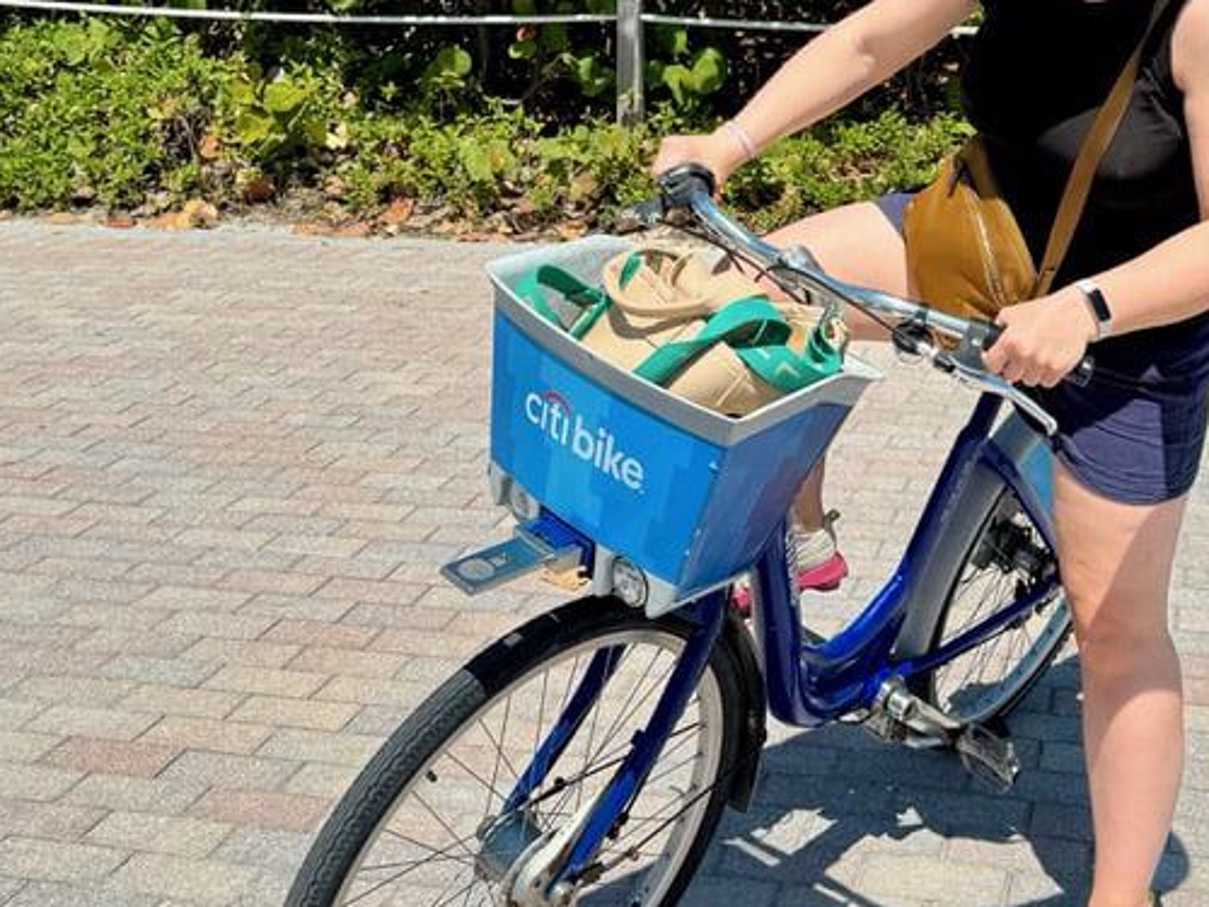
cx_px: 641
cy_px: 268
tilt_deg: -10.9
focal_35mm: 48
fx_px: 1676
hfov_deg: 39.6
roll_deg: -2.3
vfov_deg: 29.9
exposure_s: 1/7937
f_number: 1.78
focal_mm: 6.76
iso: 80
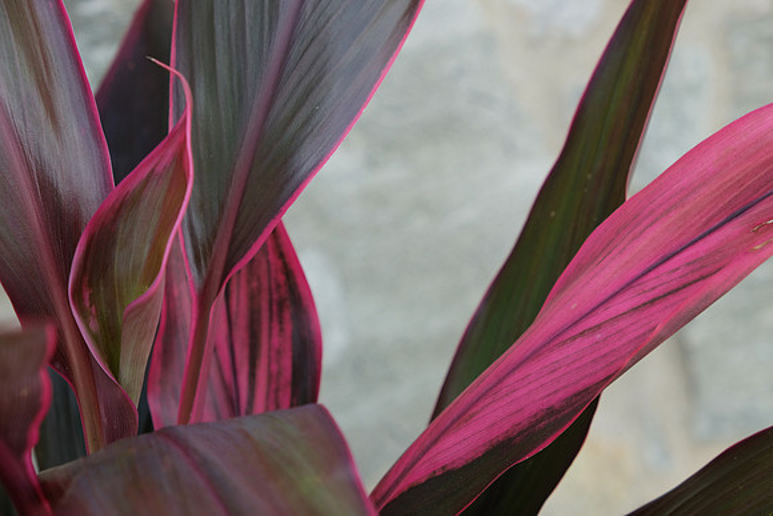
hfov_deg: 24.5
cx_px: 386
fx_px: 1783
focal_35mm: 83
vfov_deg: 16.5
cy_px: 258
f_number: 6.4
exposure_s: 1/105
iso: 200
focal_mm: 55
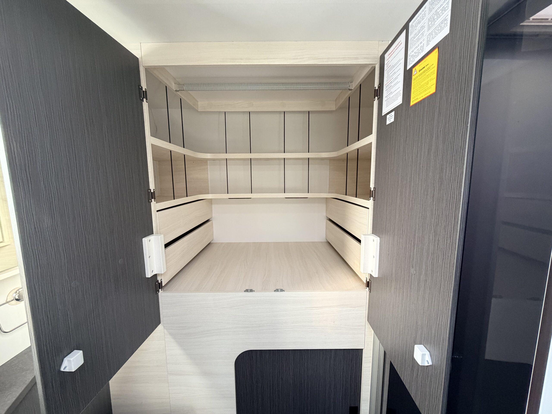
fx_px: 223
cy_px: 207
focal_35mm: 14
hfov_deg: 102.1
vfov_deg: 85.7
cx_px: 276
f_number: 2.2
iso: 320
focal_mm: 2.22
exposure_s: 1/121
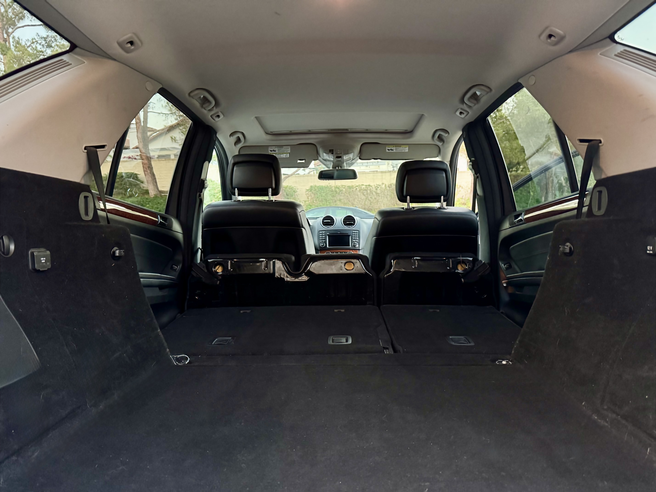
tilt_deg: -5.2
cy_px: 246
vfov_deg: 56.8
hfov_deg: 71.6
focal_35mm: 24
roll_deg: +3.4
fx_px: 455
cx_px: 328
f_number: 1.78
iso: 640
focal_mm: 6.76
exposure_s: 1/60
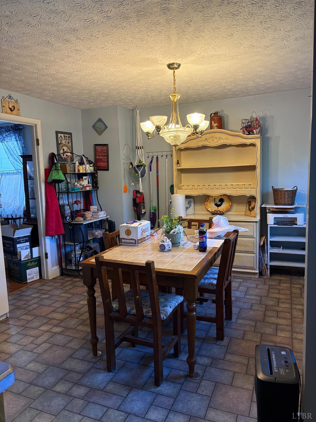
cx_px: 158
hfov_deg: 53.1
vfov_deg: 67.3
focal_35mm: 26
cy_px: 211
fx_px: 316
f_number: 1.6
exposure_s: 1/60
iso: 160
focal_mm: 5.96
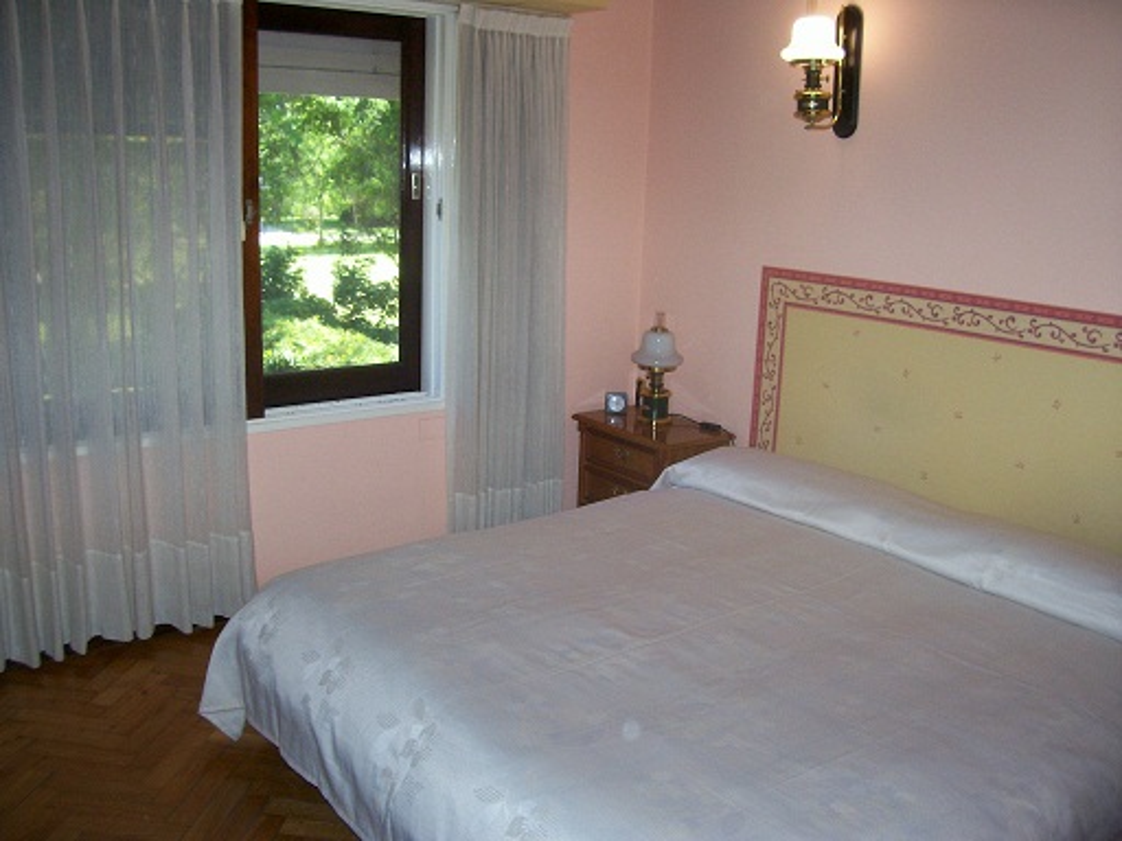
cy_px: 420
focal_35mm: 34
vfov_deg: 41.8
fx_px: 1102
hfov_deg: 54.0
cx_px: 561
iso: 140
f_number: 2.7
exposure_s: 1/112
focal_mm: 5.6
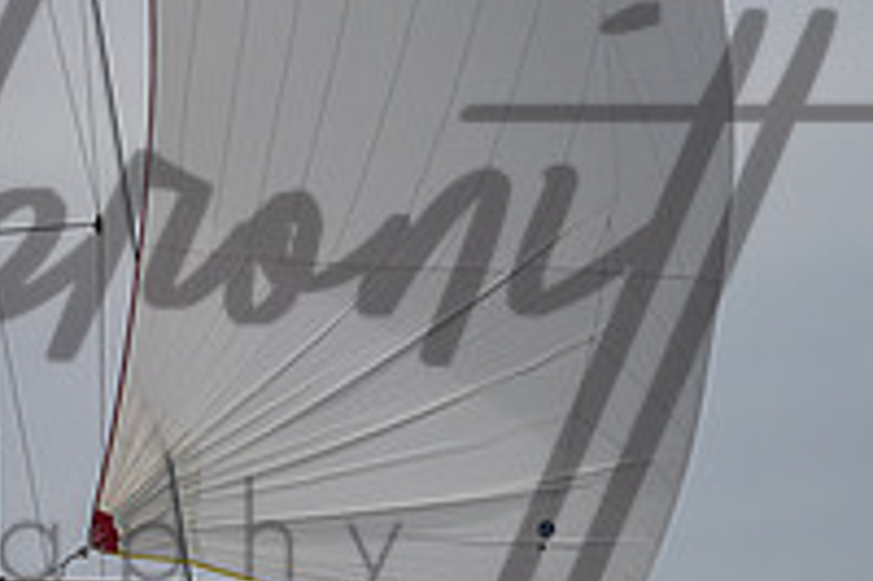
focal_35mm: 539
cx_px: 224
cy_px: 365
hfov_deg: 3.8
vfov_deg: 2.5
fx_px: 13060
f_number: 6.3
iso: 160
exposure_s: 1/1600
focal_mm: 150
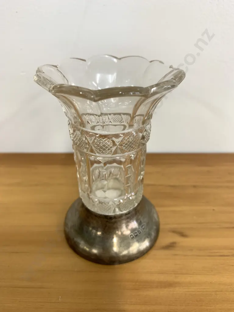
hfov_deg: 53.1
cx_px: 117
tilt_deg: -32.3
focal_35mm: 26
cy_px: 156
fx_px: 234
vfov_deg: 67.3
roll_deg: +0.1
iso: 64
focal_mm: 4.25
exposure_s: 1/50
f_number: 1.8
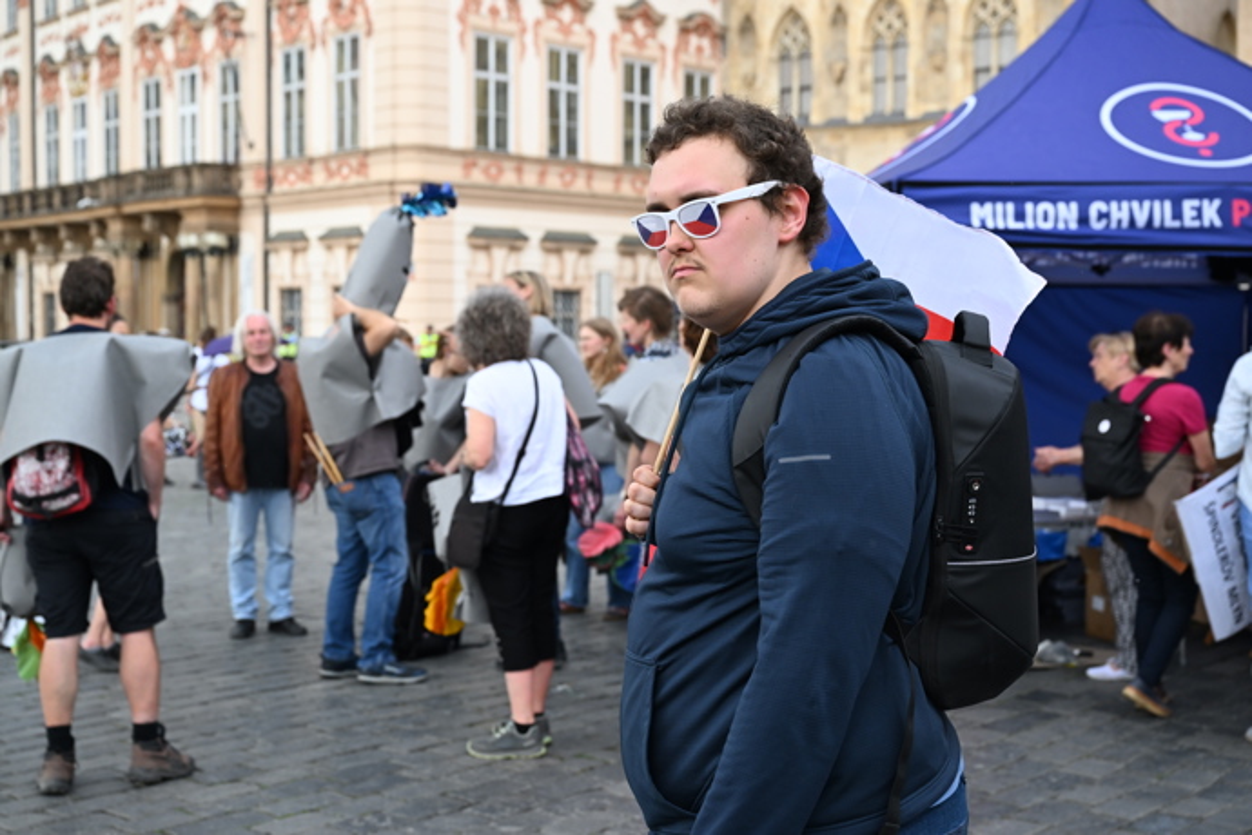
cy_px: 418
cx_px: 626
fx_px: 1704
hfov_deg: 40.3
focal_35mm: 49
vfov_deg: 27.5
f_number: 5
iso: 1000
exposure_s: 1/1250
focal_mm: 49
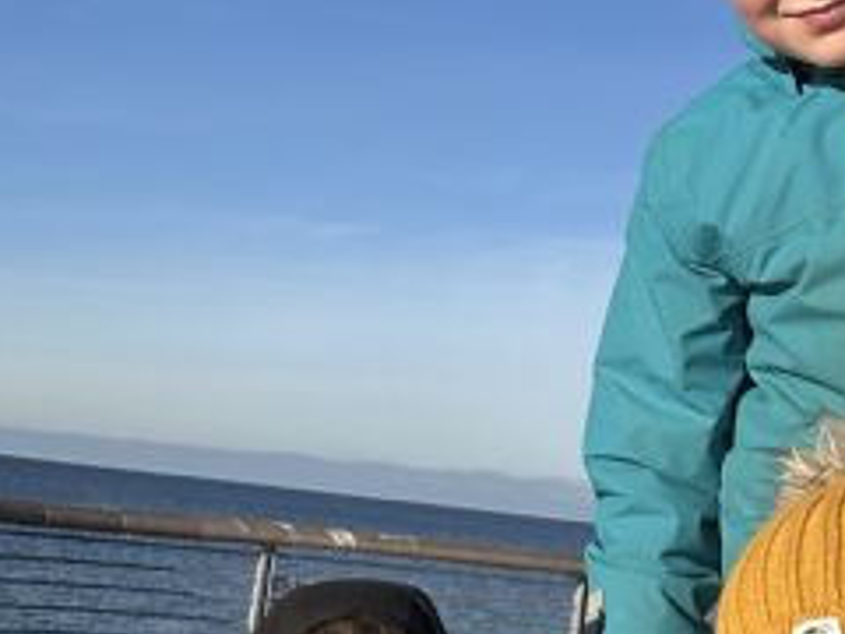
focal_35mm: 75
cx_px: 722
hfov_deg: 25.4
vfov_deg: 19.6
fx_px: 1831
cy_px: 377
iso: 25
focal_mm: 2.69
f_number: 1.9
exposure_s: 1/1996
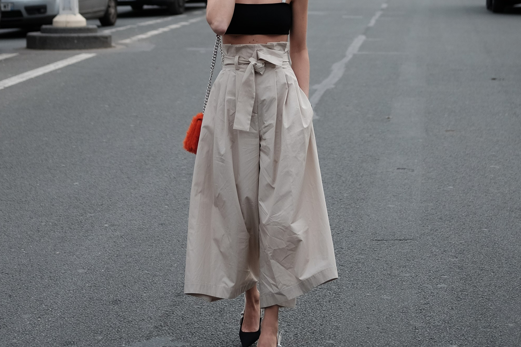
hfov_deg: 18.8
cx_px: 242
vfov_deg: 12.4
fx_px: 1577
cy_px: -25
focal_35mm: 109
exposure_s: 1/2000
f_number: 2
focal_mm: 35
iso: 200
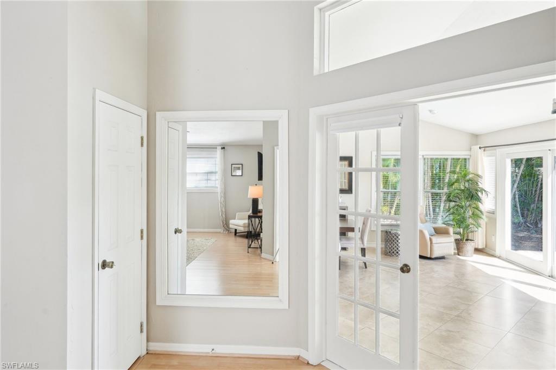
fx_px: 309
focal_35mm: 20
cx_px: 278
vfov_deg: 61.8
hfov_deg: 84.0
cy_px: 185
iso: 400
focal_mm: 20
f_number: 8
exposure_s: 1/20
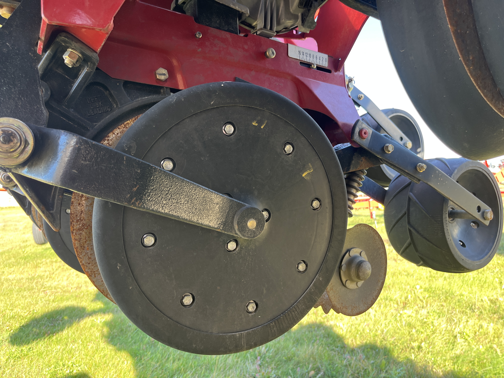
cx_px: 252
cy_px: 189
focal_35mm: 26
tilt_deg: +0.9
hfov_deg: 67.3
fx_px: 379
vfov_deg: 53.1
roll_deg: +4.0
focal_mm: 5.1
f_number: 1.6
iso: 64
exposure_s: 1/121
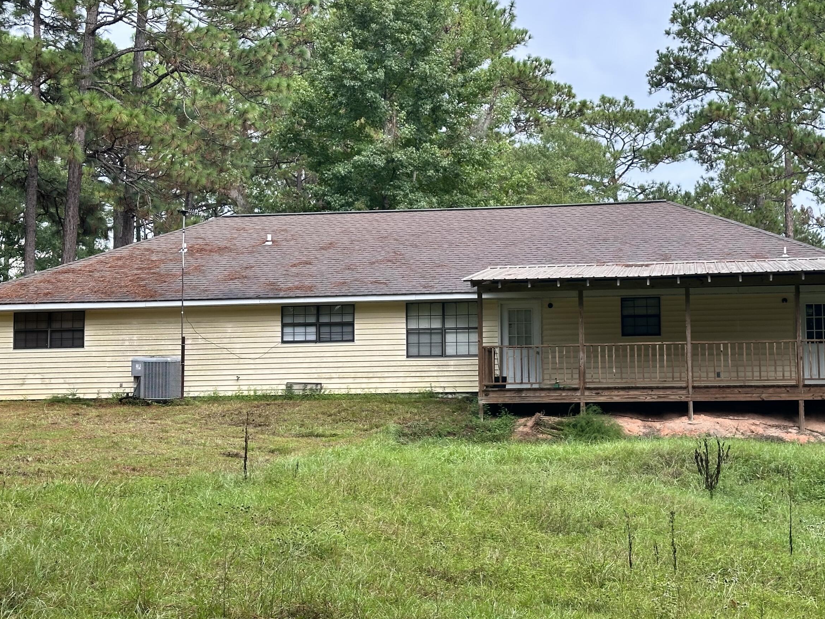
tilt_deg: +5.2
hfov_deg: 31.2
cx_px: 457
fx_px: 1478
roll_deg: +0.2
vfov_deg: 23.6
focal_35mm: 62
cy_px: 294
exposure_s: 1/146
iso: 50
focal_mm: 6.86
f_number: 1.78
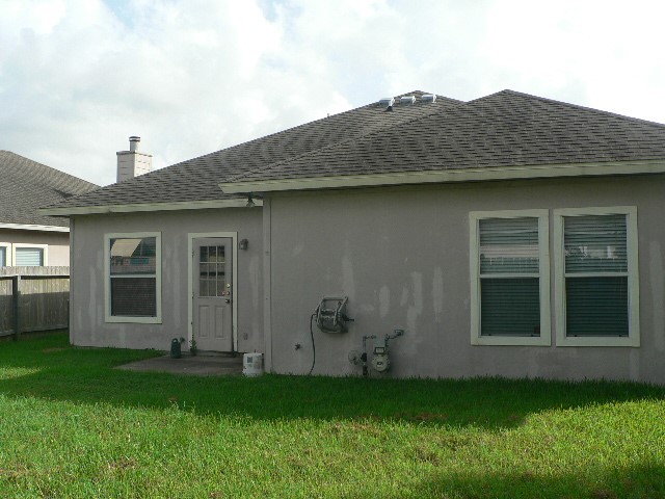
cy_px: 250
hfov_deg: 51.4
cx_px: 332
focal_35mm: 36
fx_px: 692
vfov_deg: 39.7
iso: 80
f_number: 4
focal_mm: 6
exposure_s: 1/400
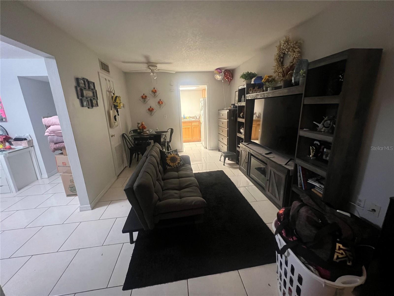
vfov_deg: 89.9
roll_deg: +2.6
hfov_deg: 106.2
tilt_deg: -15.7
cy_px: 148
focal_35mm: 13
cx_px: 197
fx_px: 148
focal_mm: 1.57
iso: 800
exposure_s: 1/60
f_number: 1.8
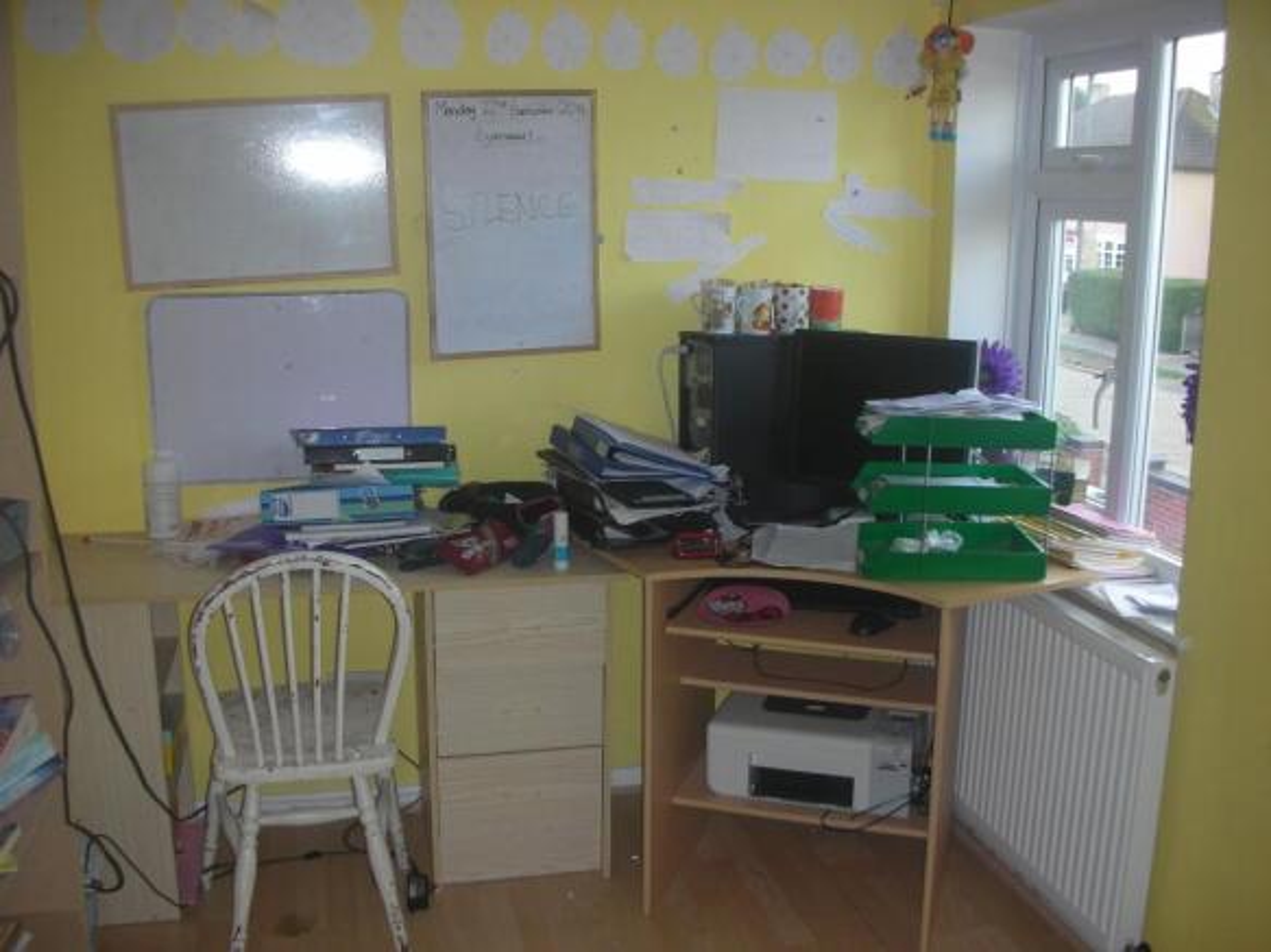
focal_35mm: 35
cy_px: 476
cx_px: 636
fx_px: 1285
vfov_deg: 40.7
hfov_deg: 52.6
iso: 75
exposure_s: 1/60.1
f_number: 3
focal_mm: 5.8
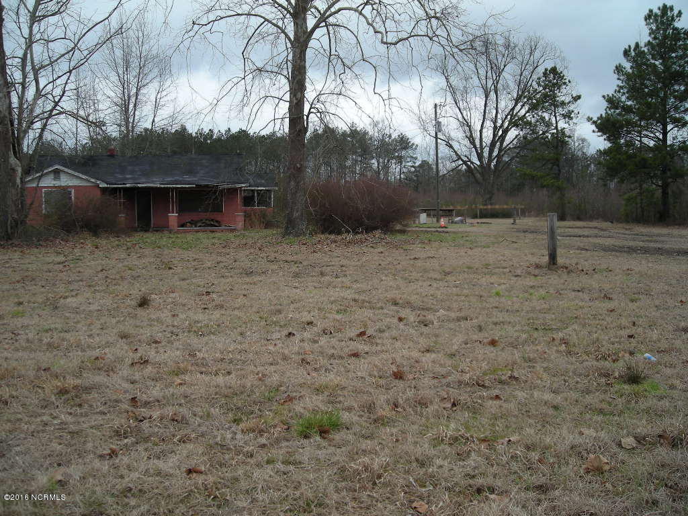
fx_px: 755
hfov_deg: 49.0
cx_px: 344
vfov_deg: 37.7
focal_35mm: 38
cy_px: 258
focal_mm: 6.3
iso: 50
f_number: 3.2
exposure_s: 1/73.8
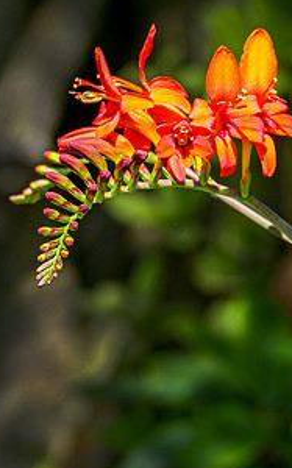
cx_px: 214
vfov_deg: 6.9
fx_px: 3904
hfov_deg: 4.3
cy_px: 268
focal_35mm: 306
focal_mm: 73
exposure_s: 1/320
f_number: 4
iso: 125
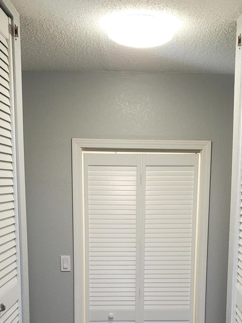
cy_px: 277
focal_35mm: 50
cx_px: 139
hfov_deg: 29.1
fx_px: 466
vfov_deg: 36.3
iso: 200
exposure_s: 1/60
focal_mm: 4.3
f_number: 2.4
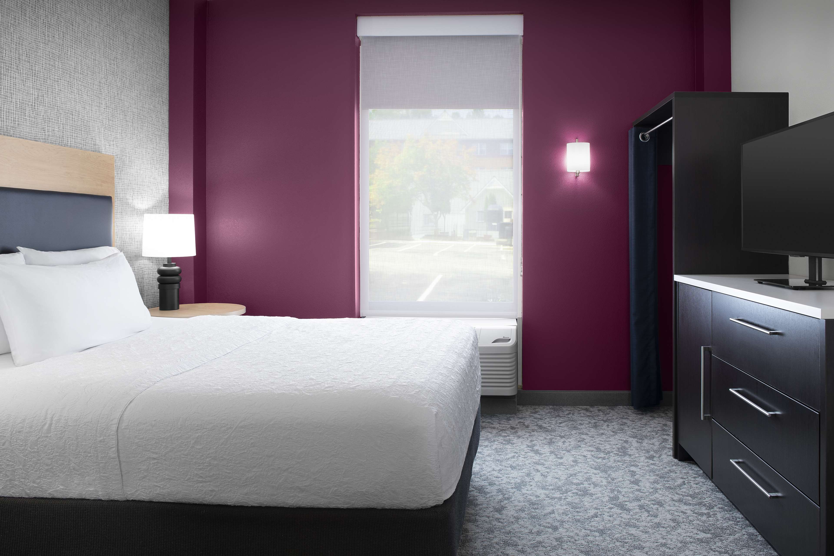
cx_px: 417
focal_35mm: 24
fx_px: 556
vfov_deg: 53.1
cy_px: 278
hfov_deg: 73.7
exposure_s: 1/125
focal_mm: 24
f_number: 11
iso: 400
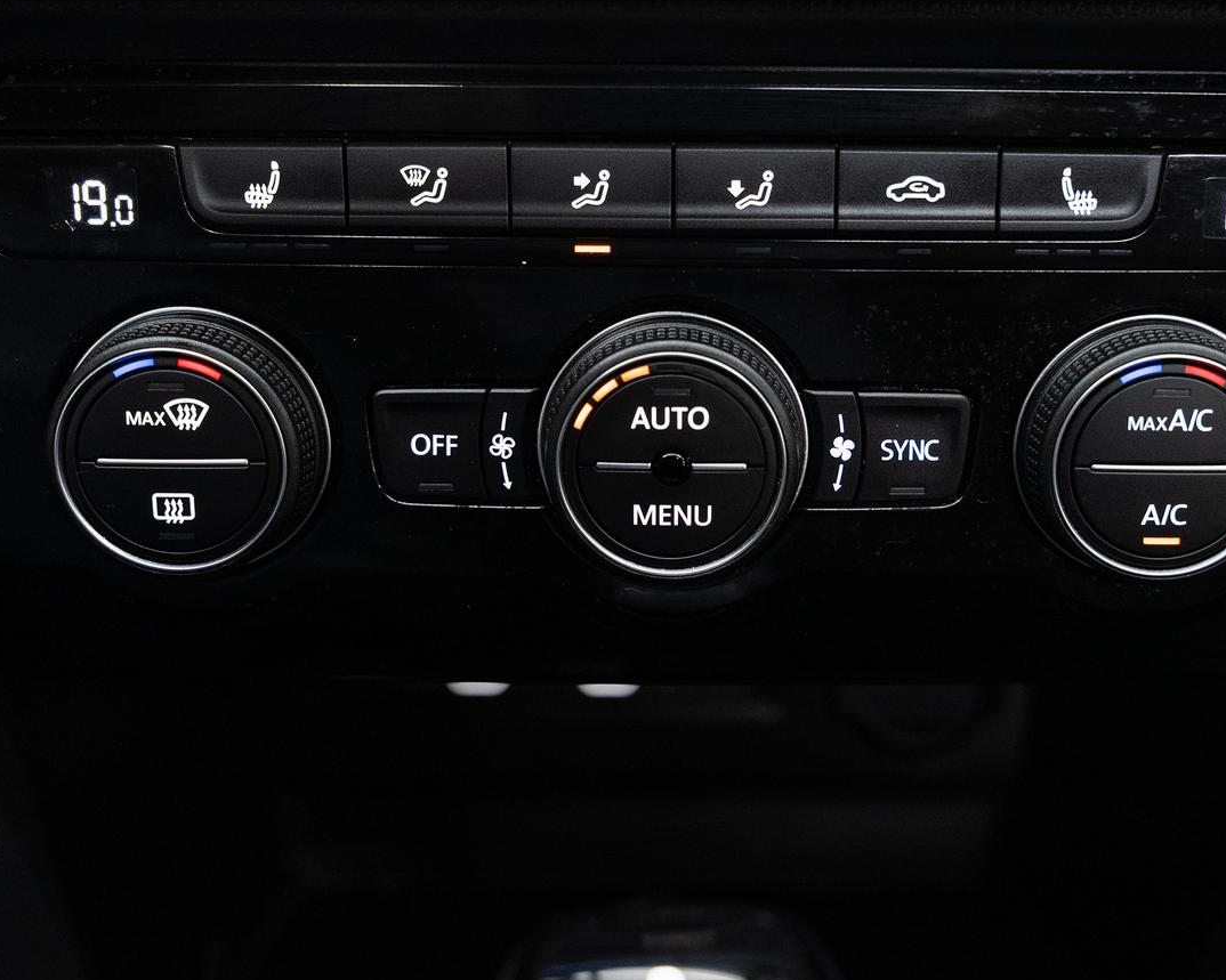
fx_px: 1742
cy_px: 476
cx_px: 737
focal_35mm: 48
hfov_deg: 38.6
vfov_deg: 31.4
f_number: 4
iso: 1000
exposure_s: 1/50
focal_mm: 36.7
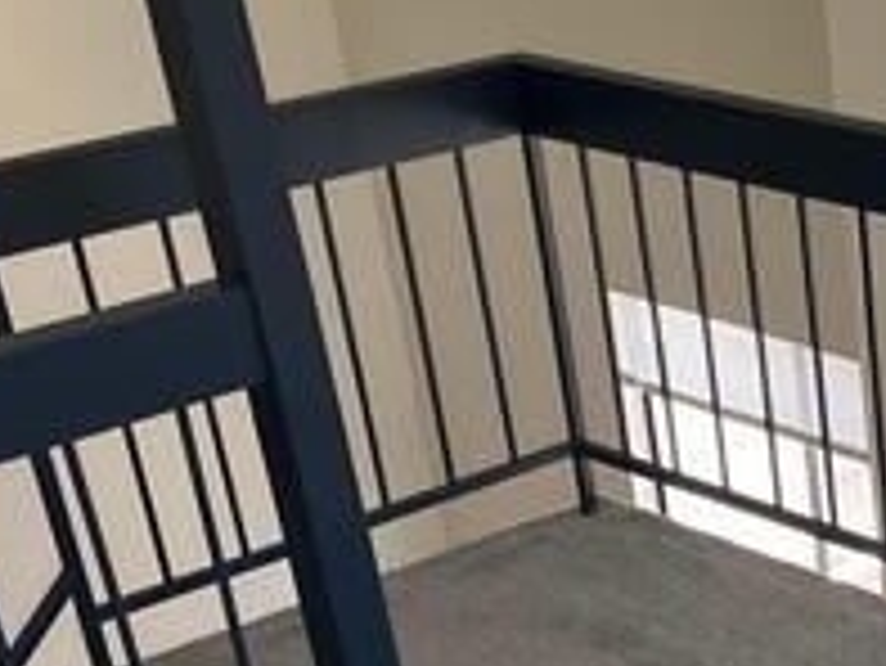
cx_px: 1082
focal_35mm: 88
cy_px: 891
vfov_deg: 15.9
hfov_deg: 20.7
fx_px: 2254
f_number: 1.6
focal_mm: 5.1
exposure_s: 1/153
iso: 64
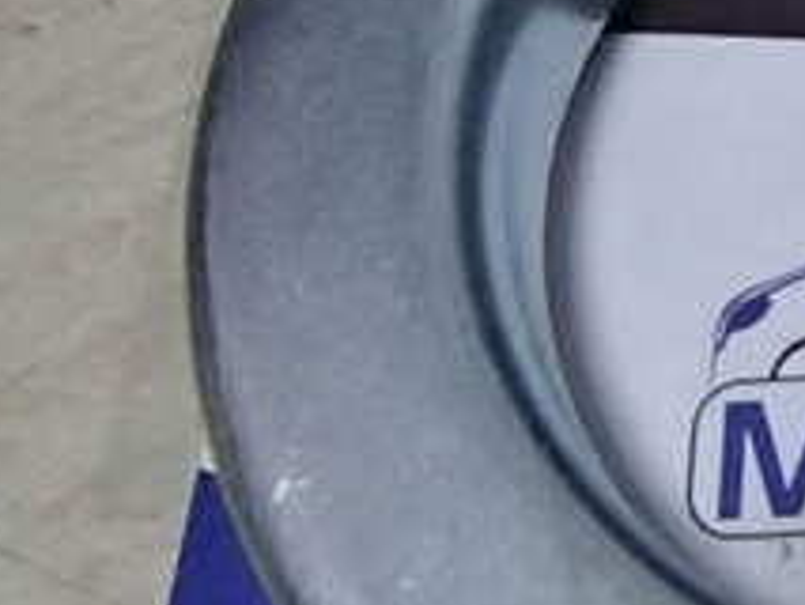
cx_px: 1119
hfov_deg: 20.7
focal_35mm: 84
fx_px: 1955
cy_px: 301
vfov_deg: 17.6
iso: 1600
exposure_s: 1/200
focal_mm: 5
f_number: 3.9
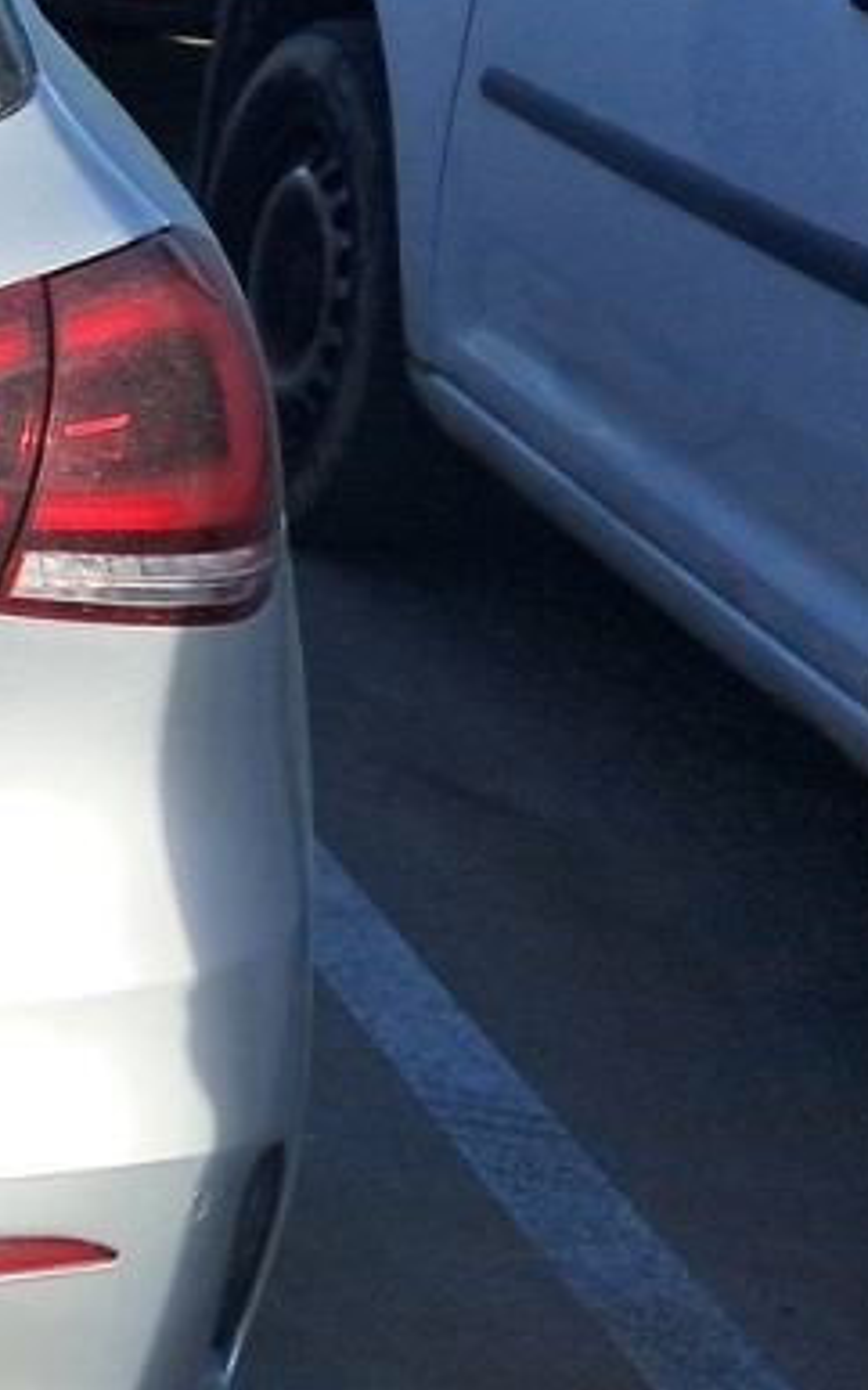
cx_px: -1214
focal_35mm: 95
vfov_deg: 21.8
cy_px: 472
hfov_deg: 11.4
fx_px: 3598
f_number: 1.8
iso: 50
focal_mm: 4
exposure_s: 1/466
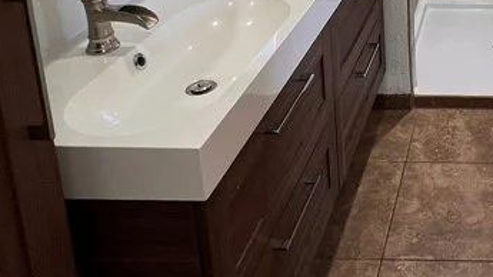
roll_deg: -1.0
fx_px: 549
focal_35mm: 42
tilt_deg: -13.3
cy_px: -109
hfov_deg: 41.1
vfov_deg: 23.9
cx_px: 510
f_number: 1.8
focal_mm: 1.57
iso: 100
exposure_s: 1/120
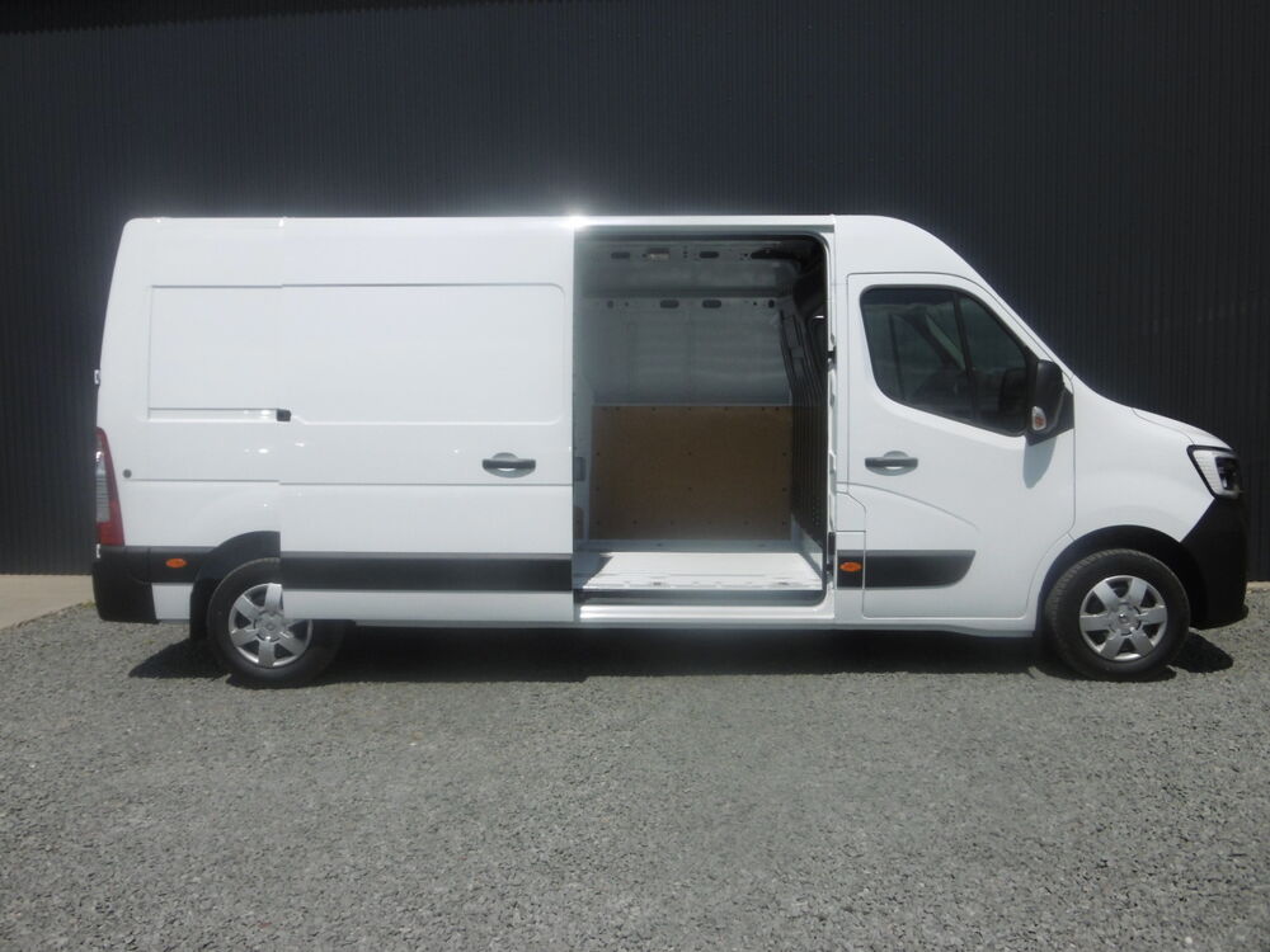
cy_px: 476
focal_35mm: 32
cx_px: 635
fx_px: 1174
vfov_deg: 44.2
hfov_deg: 56.8
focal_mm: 5.8
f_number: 8.8
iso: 100
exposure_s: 1/500
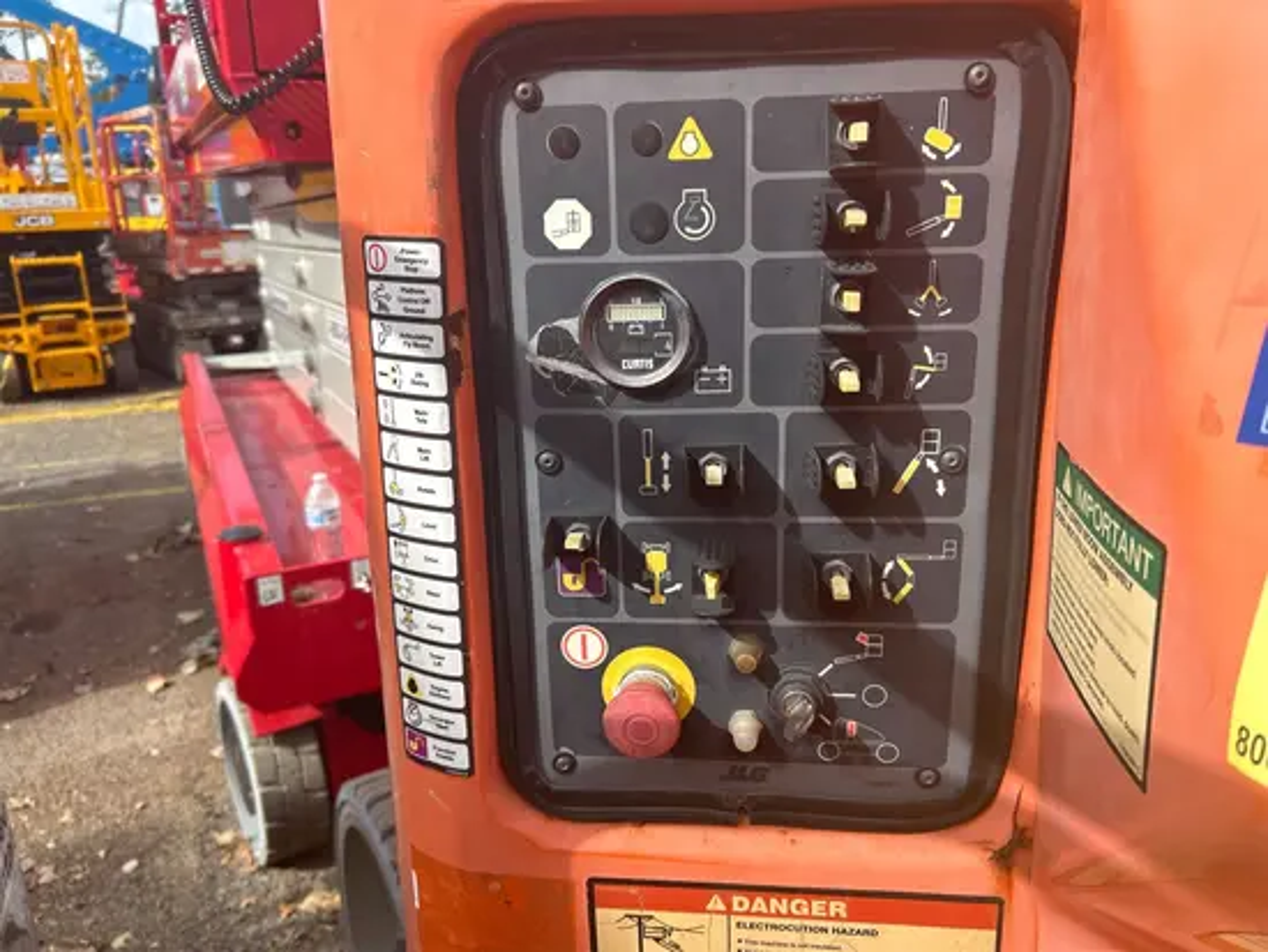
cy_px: 476
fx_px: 953
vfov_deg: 53.1
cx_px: 634
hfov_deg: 67.3
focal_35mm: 26
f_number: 1.5
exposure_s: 1/1779
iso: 50
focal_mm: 5.7
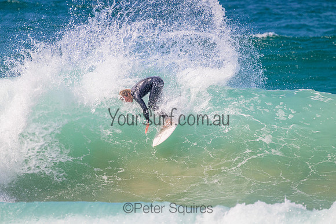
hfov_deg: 2.6
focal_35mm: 800
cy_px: 112
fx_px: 7468
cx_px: 168
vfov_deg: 1.7
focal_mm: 800
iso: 1250
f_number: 11
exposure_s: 1/2000
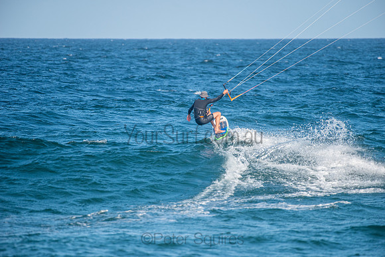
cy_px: 128
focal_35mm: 500
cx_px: 192
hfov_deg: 4.1
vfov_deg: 2.8
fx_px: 5348
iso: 400
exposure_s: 1/2500
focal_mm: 500
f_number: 5.6
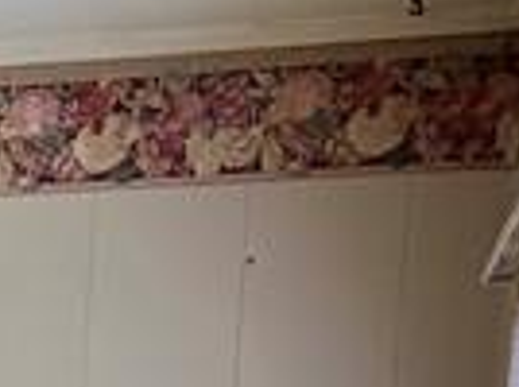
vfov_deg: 6.8
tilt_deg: -9.4
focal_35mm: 199
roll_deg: -0.3
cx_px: -871
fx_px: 2978
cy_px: 1099
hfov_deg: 8.7
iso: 64
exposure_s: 1/162
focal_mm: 5.7
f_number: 1.5
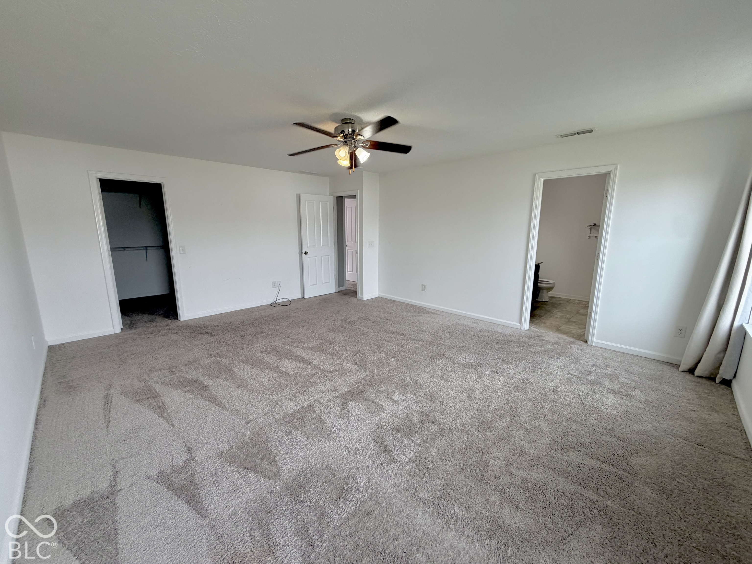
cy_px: 282
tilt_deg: -10.9
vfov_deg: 85.7
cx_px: 376
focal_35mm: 14
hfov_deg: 102.1
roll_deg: +0.4
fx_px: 304
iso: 125
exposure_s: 1/120
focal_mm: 2.22
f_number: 2.2
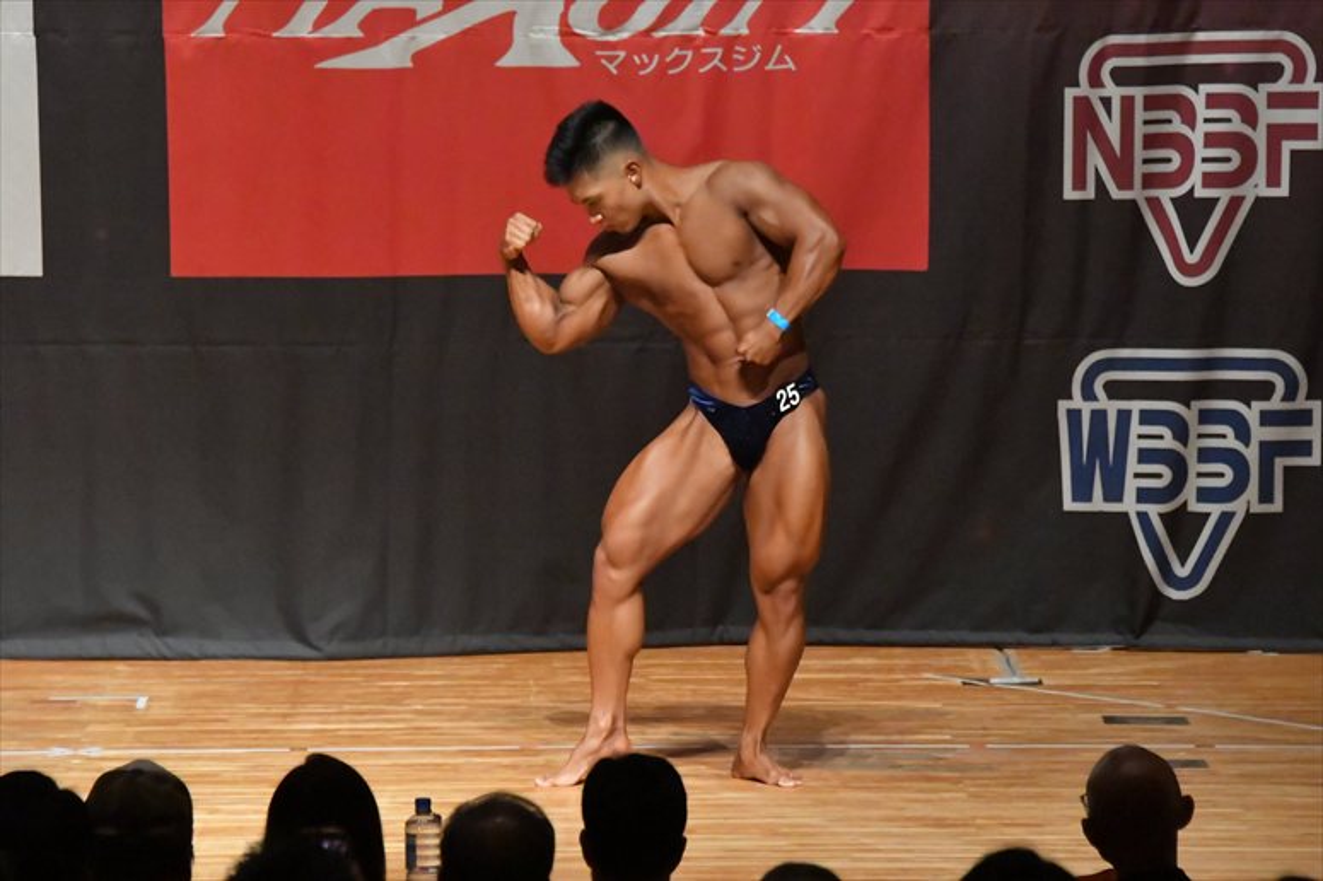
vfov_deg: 4.8
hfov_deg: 7.2
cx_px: 662
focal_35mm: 285
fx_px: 10469
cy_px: 440
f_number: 5.6
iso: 16000
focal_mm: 190
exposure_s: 1/400
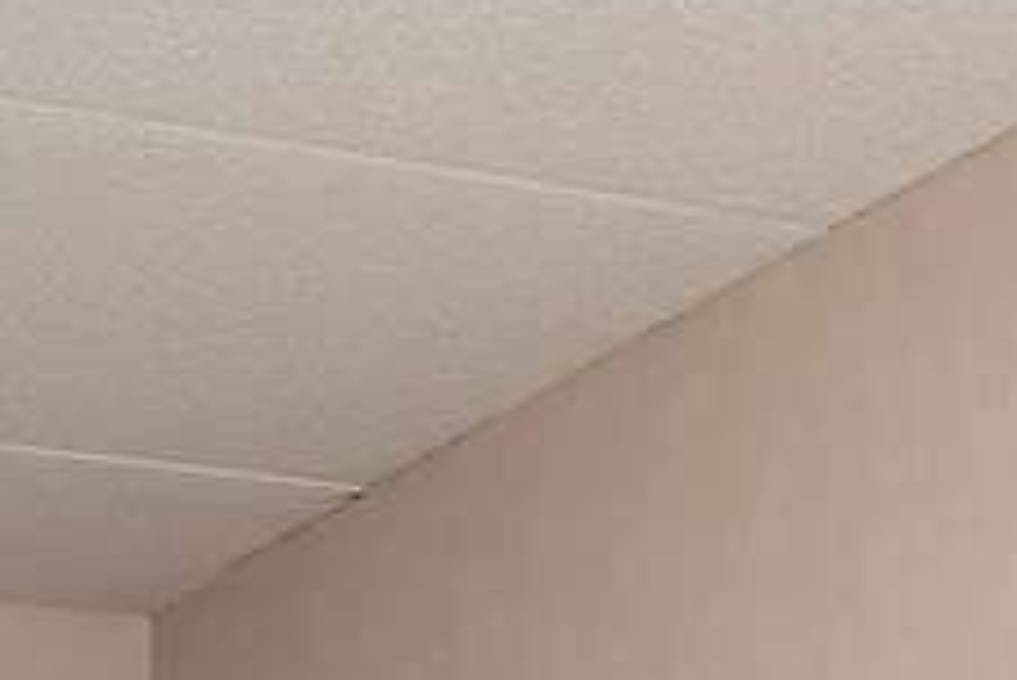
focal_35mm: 113
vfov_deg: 10.5
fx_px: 3194
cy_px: 1619
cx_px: -189
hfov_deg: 17.3
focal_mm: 17
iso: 100
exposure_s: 1/8
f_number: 10
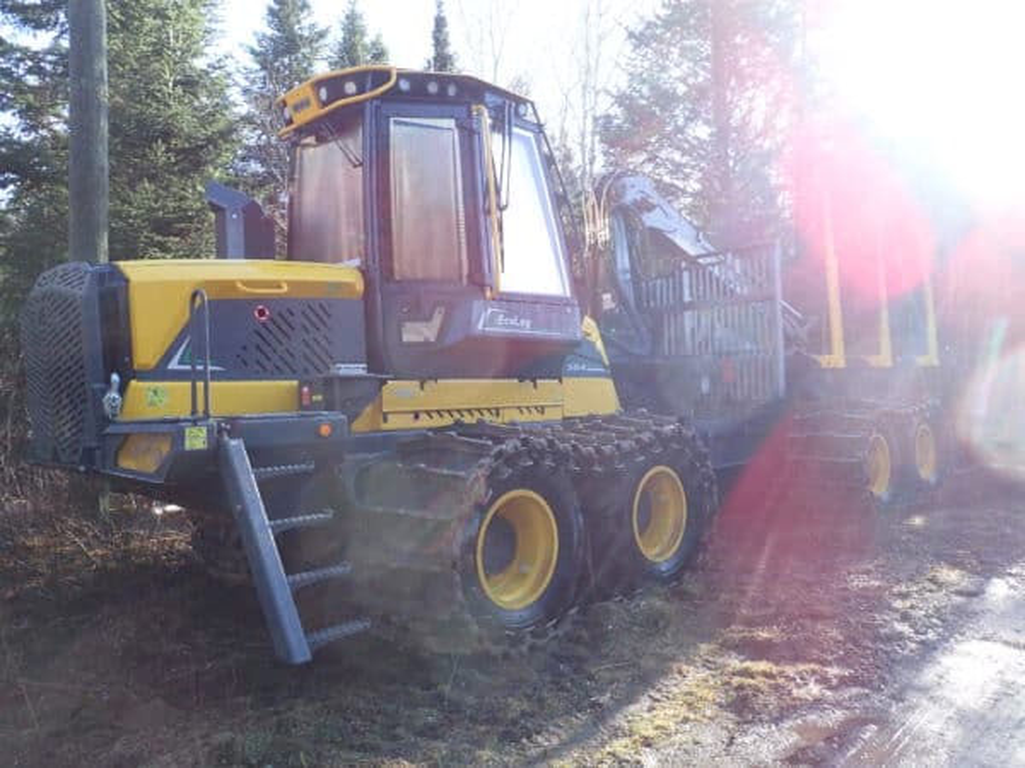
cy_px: 384
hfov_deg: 69.4
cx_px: 512
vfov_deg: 54.9
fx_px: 740
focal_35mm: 25
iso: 100
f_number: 2.8
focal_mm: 4.5
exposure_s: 1/160
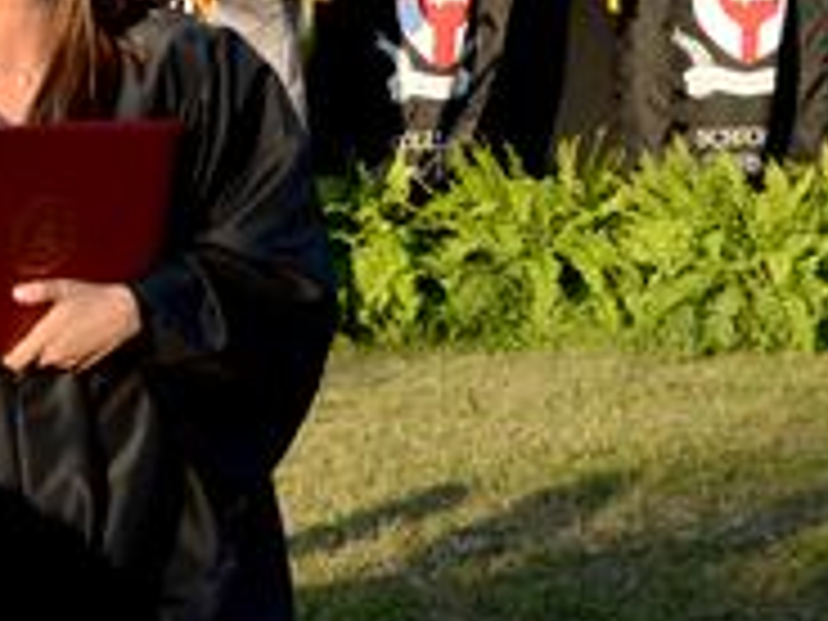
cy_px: 158
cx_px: 333
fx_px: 3205
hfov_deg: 14.7
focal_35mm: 134
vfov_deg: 11.0
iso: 320
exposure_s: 1/800
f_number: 5
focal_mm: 38
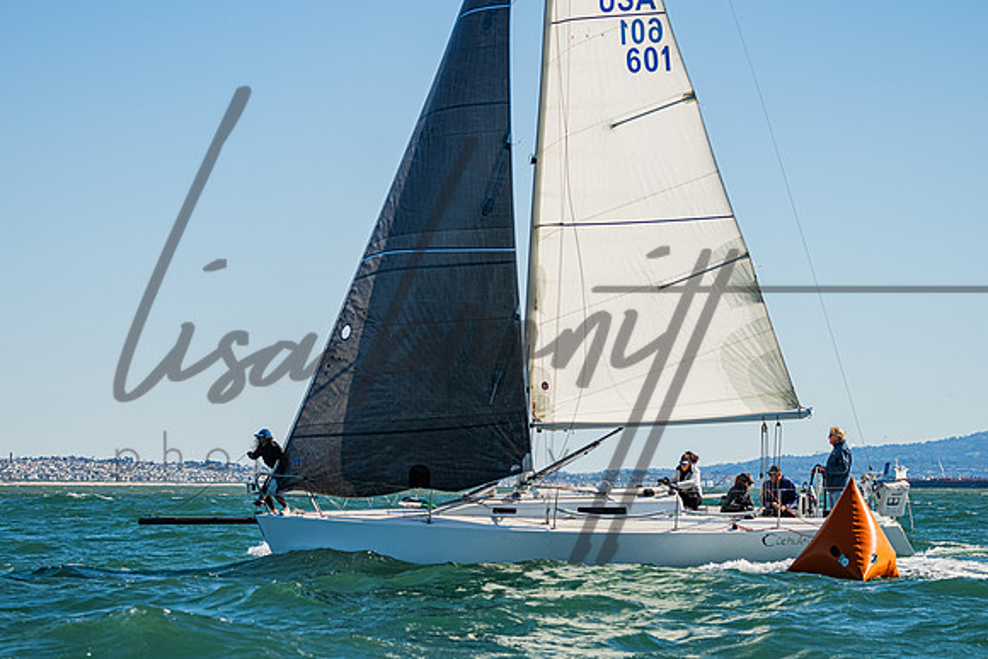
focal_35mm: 127
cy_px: 402
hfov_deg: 16.1
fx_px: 3499
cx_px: 475
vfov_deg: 10.8
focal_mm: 100
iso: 400
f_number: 5.6
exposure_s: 1/2500
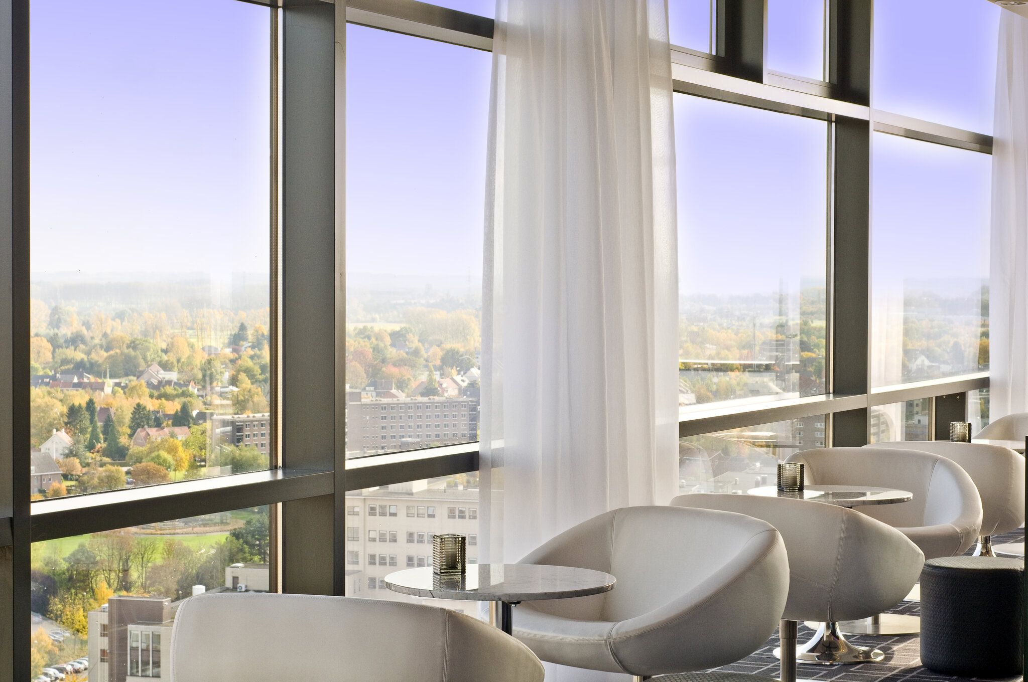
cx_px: 514
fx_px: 2139
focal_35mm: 75
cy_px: 341
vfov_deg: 18.1
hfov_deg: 27.0
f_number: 11
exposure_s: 1/40
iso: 200
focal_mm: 50
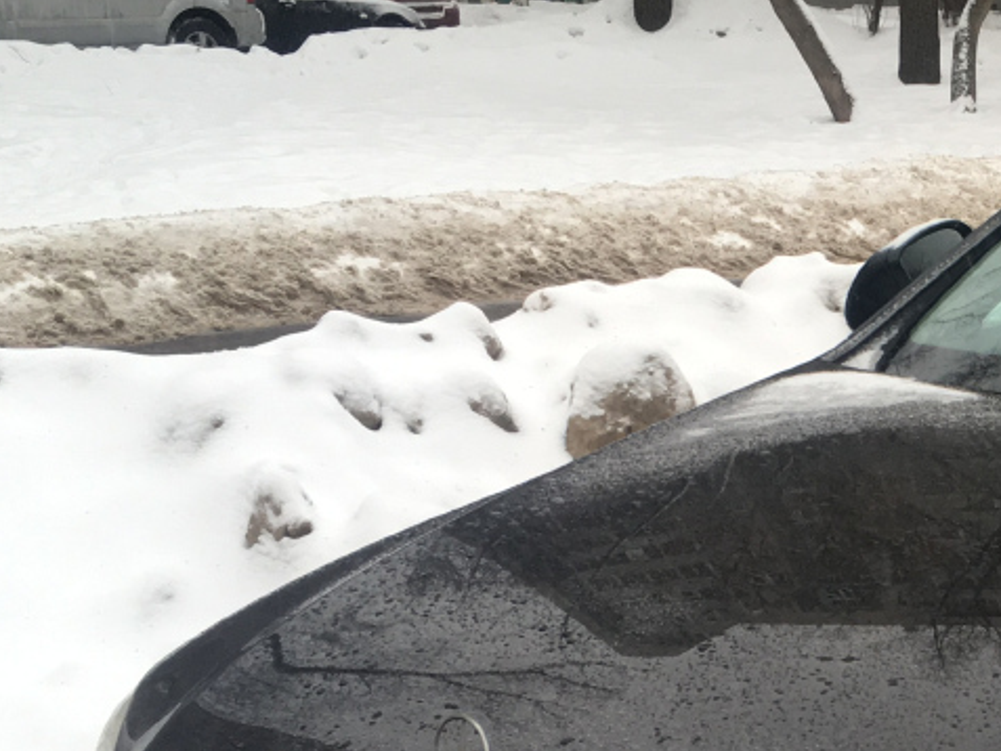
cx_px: 1217
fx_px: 2285
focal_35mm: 79
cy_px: 865
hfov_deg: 22.6
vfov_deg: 17.9
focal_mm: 4.15
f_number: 2.2
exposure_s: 1/100
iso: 40
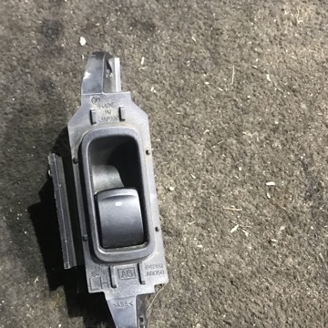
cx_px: 95
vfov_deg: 38.2
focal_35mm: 44
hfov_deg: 37.7
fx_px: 472
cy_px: 193
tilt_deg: -76.6
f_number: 1.8
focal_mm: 3.99
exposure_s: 1/4
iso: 125
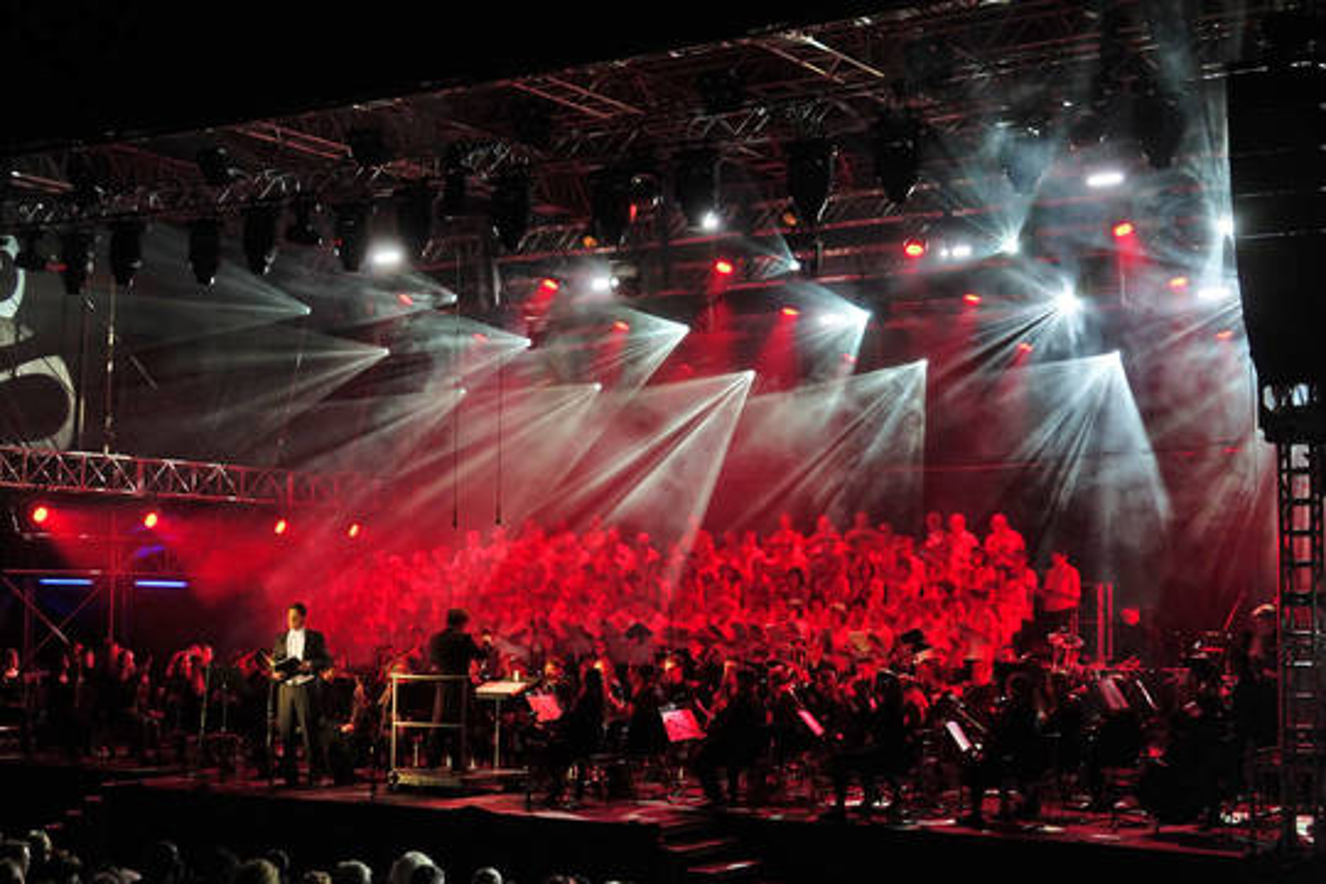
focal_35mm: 54
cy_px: 442
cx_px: 663
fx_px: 1989
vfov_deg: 25.1
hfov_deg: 36.9
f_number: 3.2
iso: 400
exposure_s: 1/100
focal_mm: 19.68
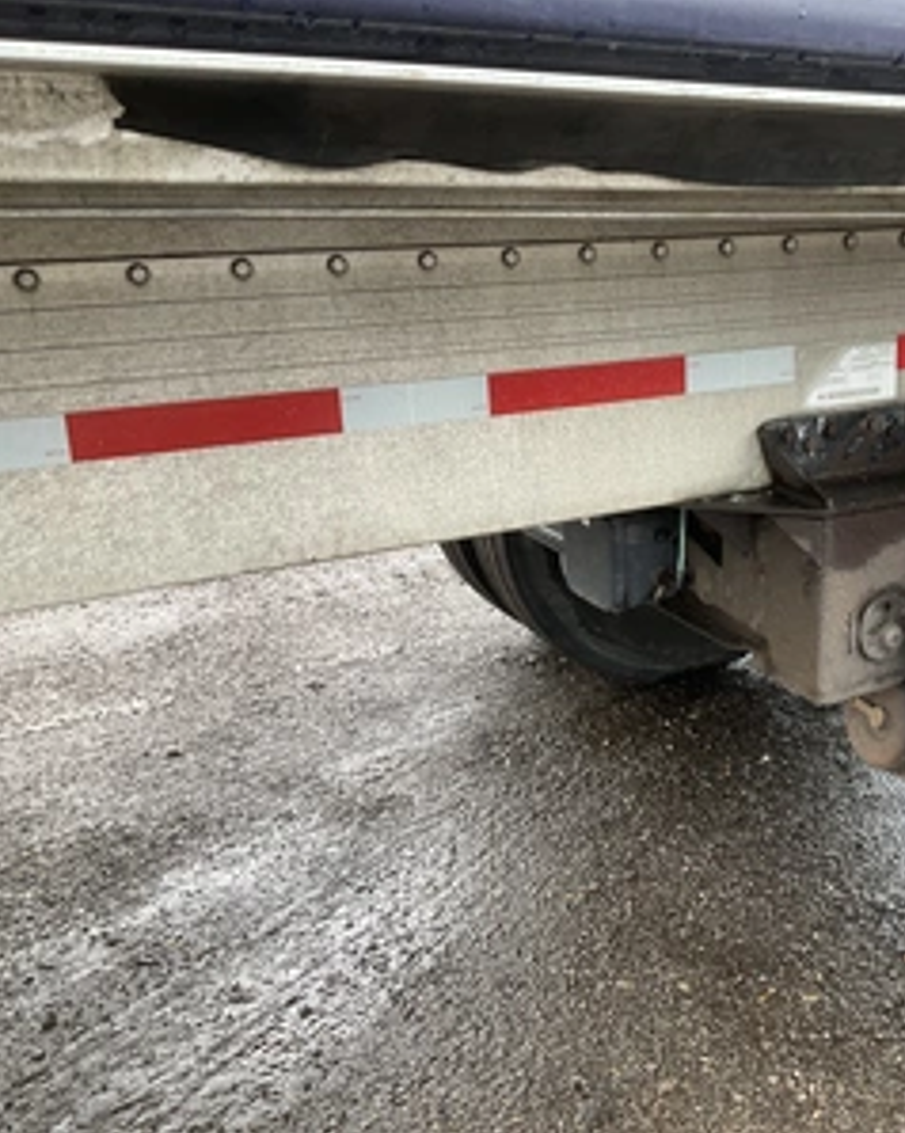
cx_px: 715
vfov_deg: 48.0
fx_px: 1274
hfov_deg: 37.8
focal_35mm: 38
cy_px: 566
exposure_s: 1/122
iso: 50
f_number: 1.8
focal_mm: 3
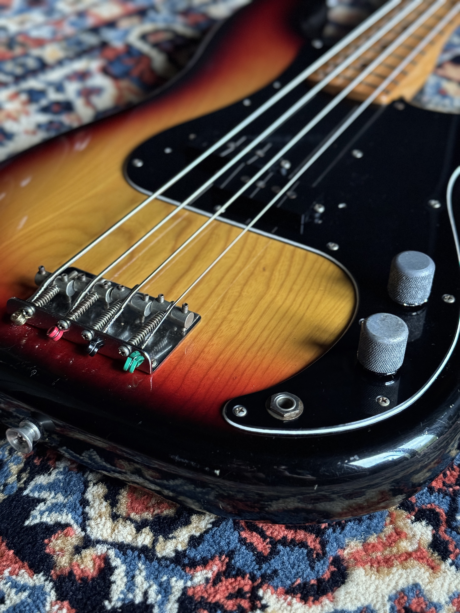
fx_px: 850
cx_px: 230
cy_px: 306
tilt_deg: -39.5
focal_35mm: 48
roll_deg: -0.4
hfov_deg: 30.3
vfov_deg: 39.7
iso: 640
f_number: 1.78
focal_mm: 6.76
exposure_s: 1/30
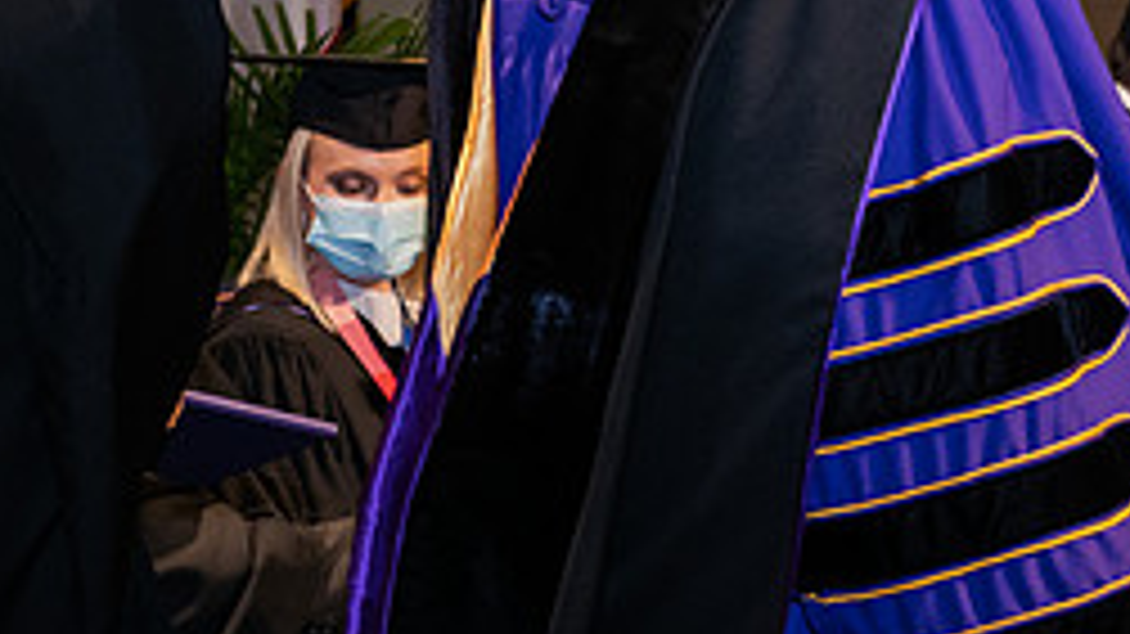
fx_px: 4793
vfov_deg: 7.5
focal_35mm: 160
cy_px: 2
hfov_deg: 13.2
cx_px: 1211
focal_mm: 66
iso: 1600
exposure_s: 1/200
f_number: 6.3
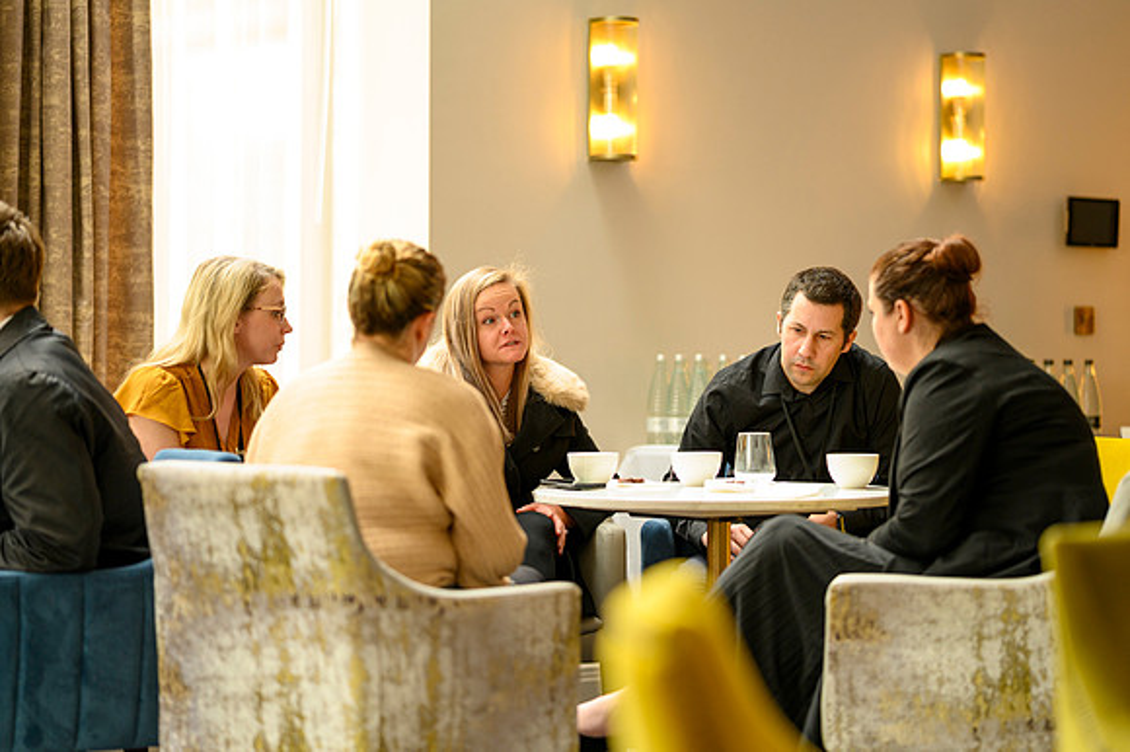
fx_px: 2884
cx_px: 603
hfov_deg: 22.2
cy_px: 382
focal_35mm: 92
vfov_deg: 14.9
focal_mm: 85
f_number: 2
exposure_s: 1/200
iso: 640
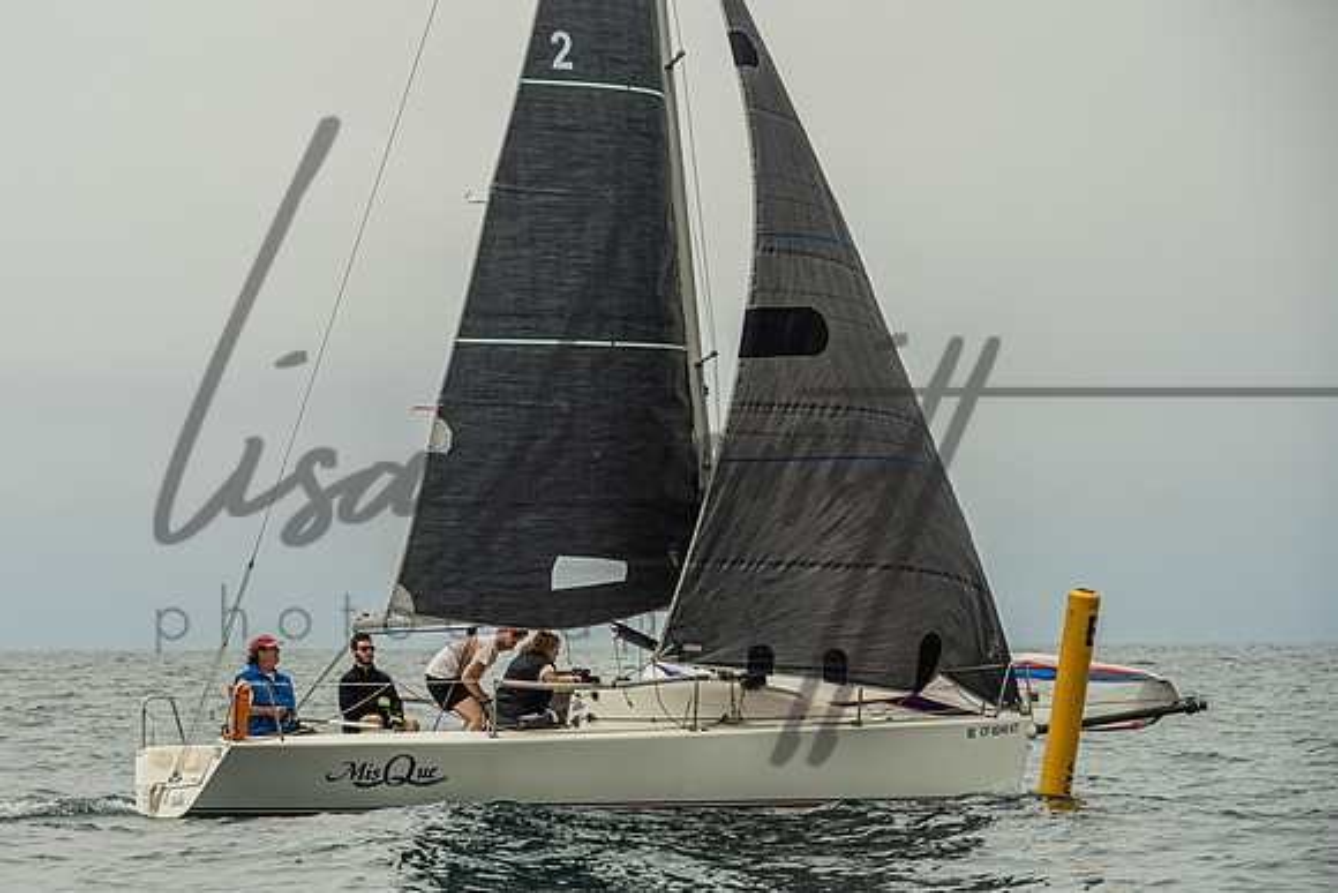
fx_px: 4672
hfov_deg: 16.3
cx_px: 530
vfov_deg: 10.9
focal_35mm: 126
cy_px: 476
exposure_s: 1/1600
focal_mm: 104
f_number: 6.3
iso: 400
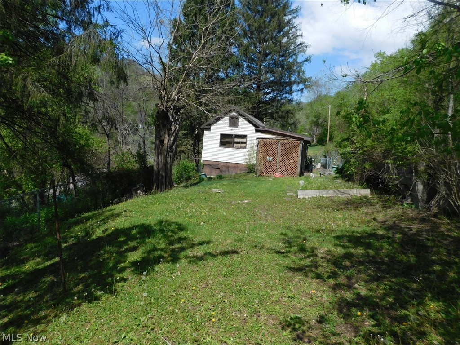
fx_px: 306
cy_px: 172
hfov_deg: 73.9
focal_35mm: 23
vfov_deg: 58.9
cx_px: 230
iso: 125
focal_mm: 4
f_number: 6
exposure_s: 1/500
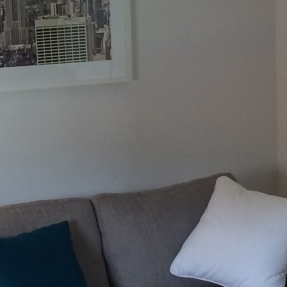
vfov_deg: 14.1
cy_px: 141
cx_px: 98
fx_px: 1163
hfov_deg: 14.0
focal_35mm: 124
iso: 100
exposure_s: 1/30
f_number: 2.2
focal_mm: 4.12
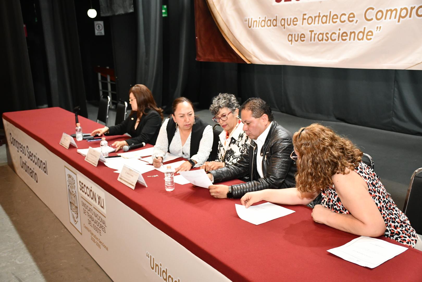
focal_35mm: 40
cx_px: 211
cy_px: 141
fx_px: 469
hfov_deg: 48.5
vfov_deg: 33.4
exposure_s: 1/60
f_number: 4
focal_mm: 27
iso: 2800
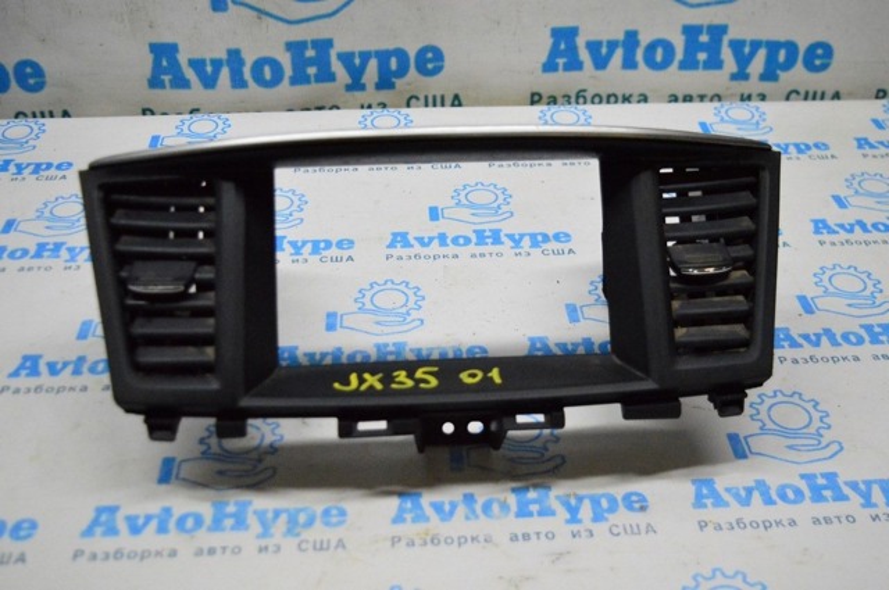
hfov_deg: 46.5
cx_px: 444
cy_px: 295
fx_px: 1036
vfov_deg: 31.8
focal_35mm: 42
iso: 6400
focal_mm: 28
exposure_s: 1/1000
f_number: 4.2
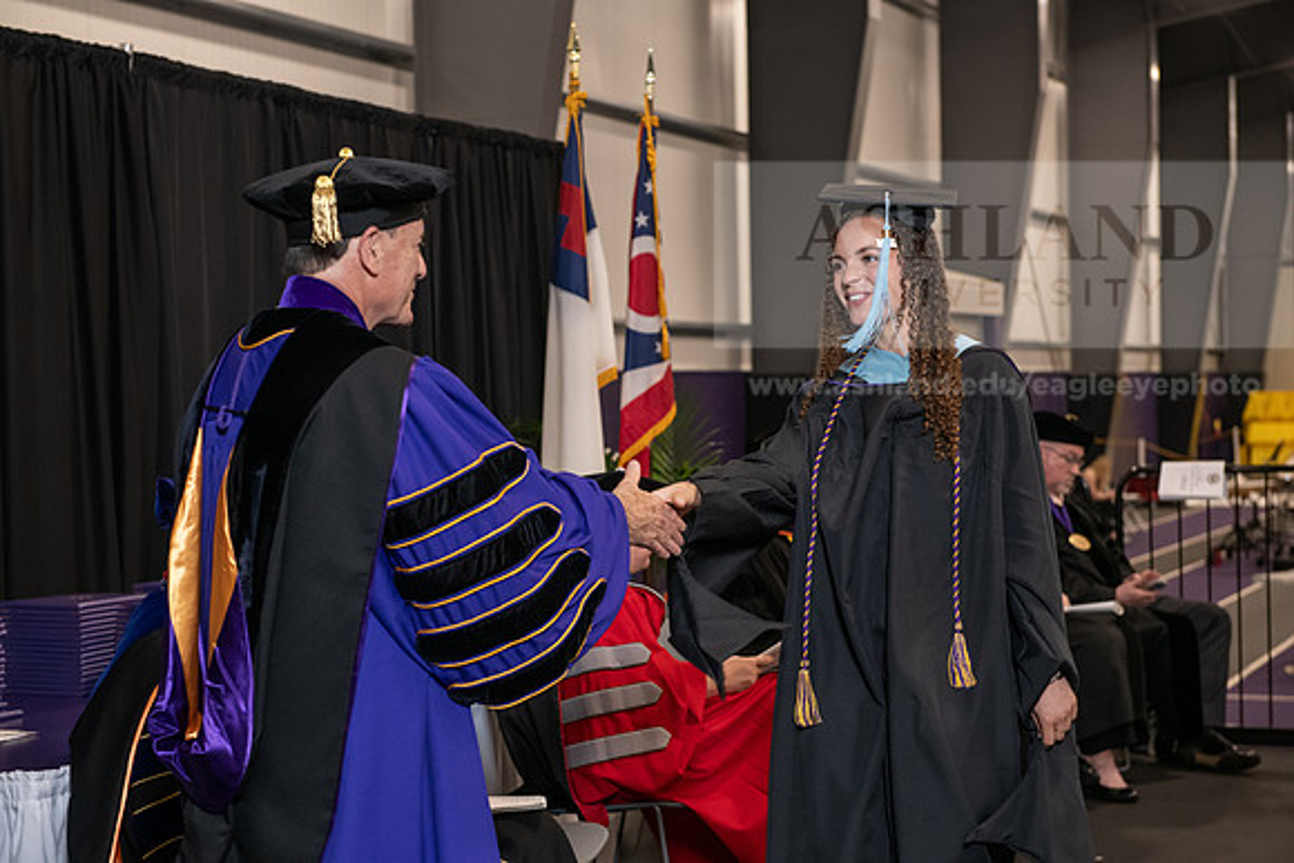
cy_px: 432
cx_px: 647
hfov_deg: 30.5
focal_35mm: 66
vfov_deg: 20.6
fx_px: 2373
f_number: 5
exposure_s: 1/125
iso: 2000
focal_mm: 66
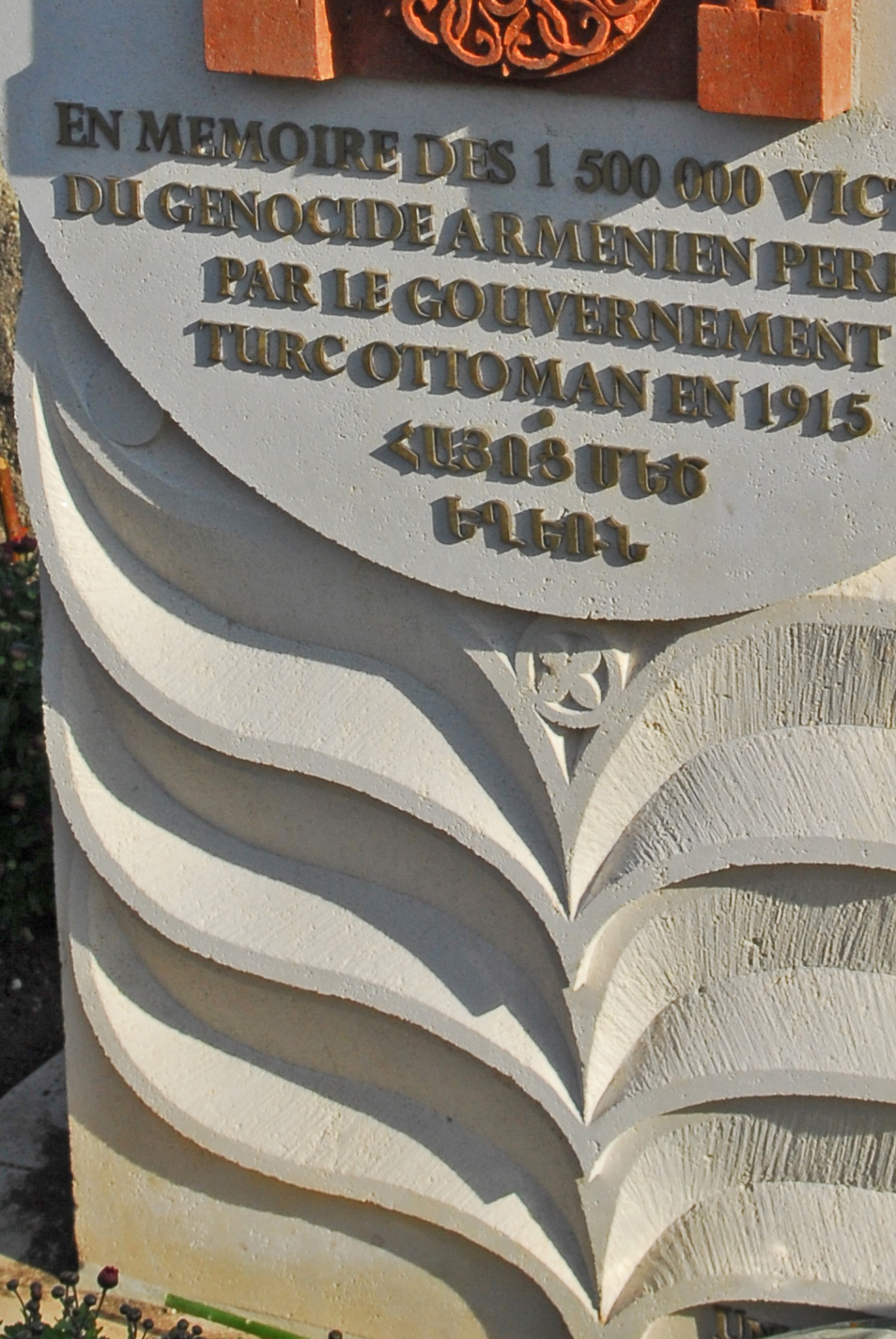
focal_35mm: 106
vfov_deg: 18.9
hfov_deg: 12.9
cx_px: 654
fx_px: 3946
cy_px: 132
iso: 200
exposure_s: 1/320
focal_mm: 26
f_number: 9
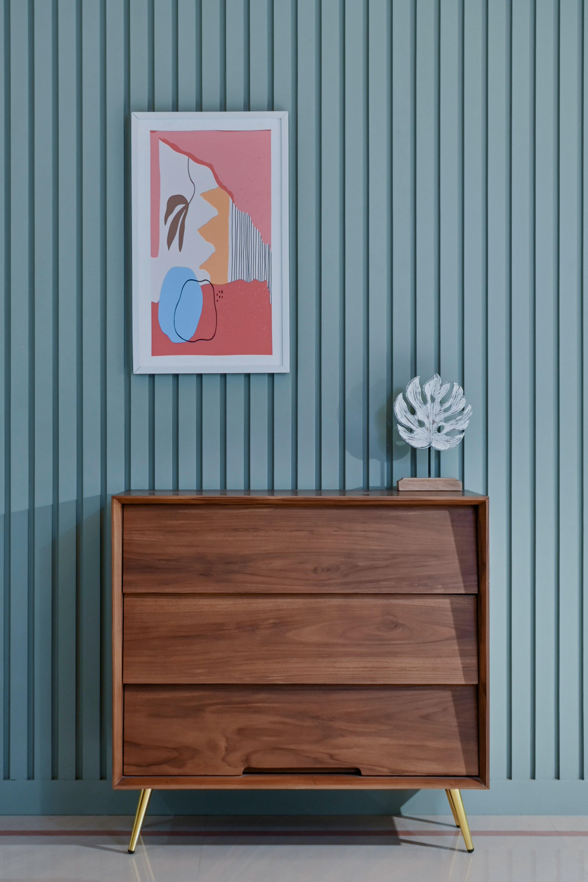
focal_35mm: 51
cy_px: 441
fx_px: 1249
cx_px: 294
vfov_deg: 38.9
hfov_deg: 26.5
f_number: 9
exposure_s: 1/2
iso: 400
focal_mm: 34
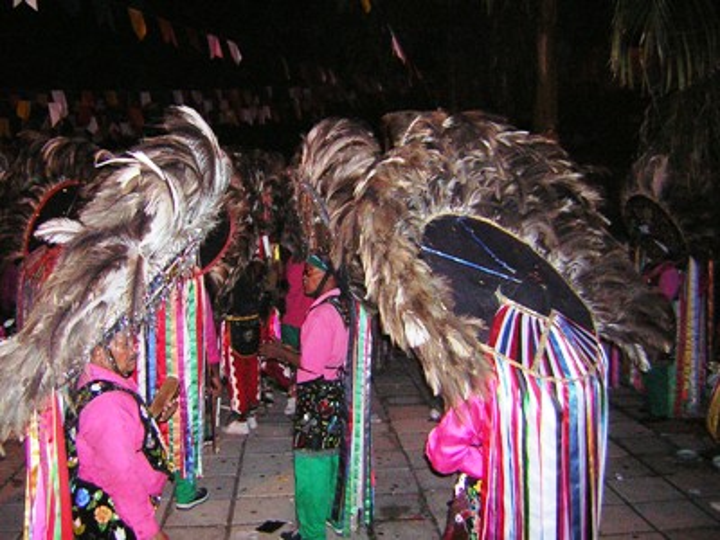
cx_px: 360
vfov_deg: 39.7
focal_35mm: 36
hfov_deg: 51.4
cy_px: 270
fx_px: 749
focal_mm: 4.7
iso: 200
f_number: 2.6
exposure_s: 1/60.1
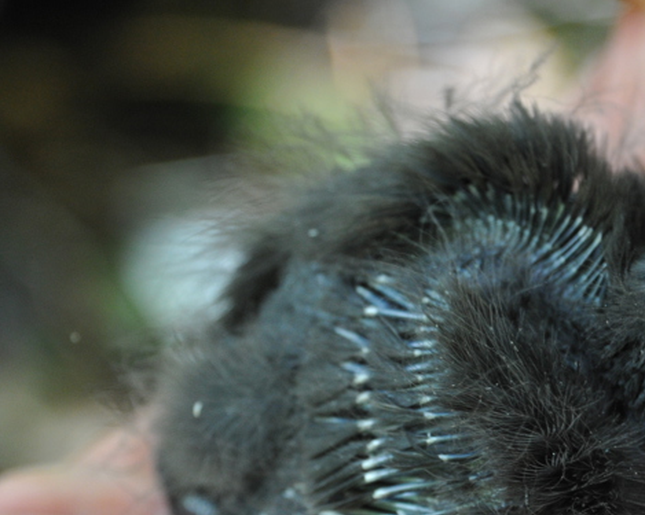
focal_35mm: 408
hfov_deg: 4.7
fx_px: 7787
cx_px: 534
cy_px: 300
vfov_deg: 3.8
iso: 3200
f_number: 5.6
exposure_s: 1/125
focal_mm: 200
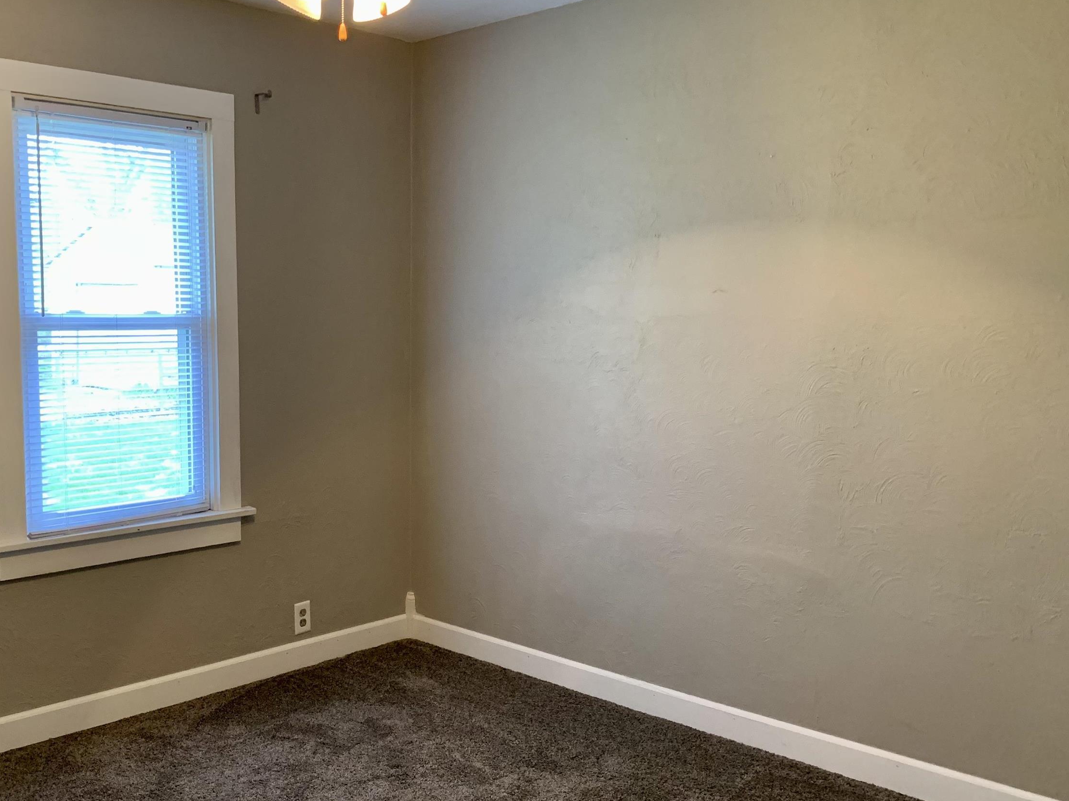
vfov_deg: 39.6
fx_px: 1112
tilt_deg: -5.7
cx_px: 376
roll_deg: -0.2
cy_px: 434
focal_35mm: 36
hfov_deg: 50.6
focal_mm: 4.25
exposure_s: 1/60
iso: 250
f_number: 1.8
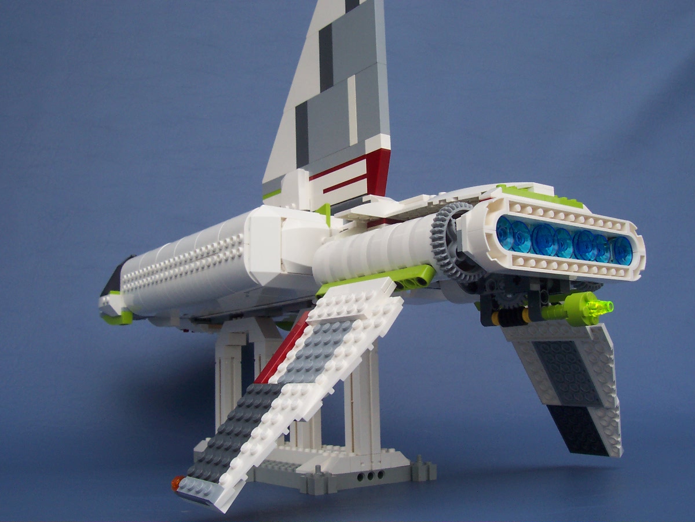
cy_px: 261
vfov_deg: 38.7
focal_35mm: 37
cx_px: 348
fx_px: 743
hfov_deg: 50.1
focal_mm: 5.6
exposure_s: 1/180
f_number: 5.6
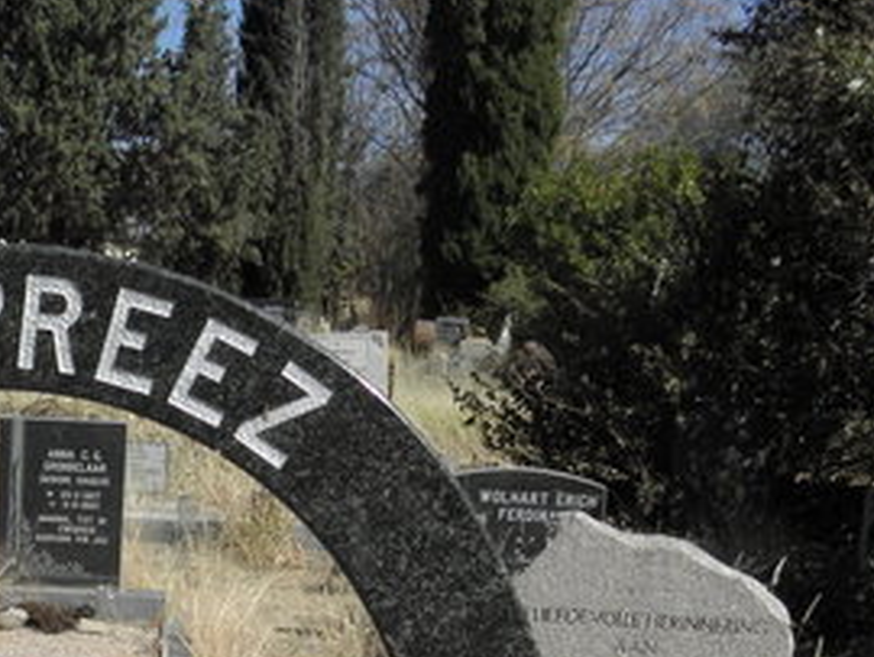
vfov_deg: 17.6
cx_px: 36
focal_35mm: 77
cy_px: 926
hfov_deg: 24.4
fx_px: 1946
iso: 64
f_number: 5.6
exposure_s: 1/320
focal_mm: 4.6
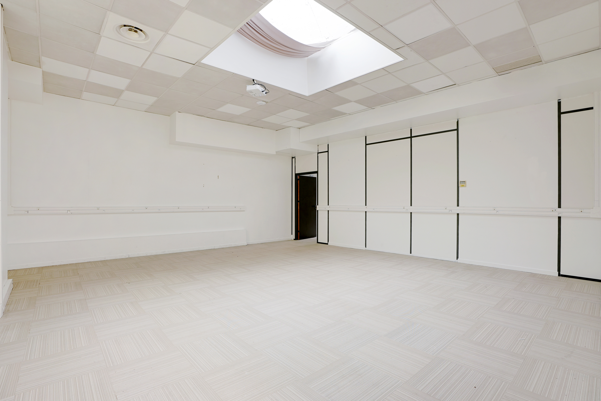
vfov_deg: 73.8
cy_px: 200
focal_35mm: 16
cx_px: 300
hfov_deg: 96.7
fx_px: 267
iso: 200
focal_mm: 16
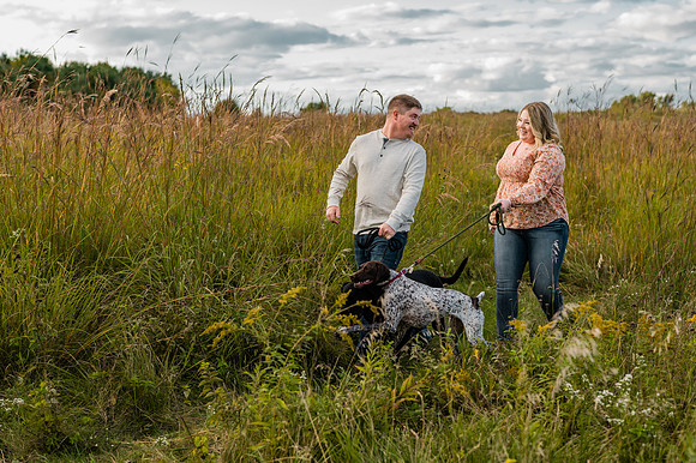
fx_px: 1121
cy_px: 232
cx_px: 348
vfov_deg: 23.4
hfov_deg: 34.5
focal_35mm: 58
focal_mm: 58
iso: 250
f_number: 3.5
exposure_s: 1/400
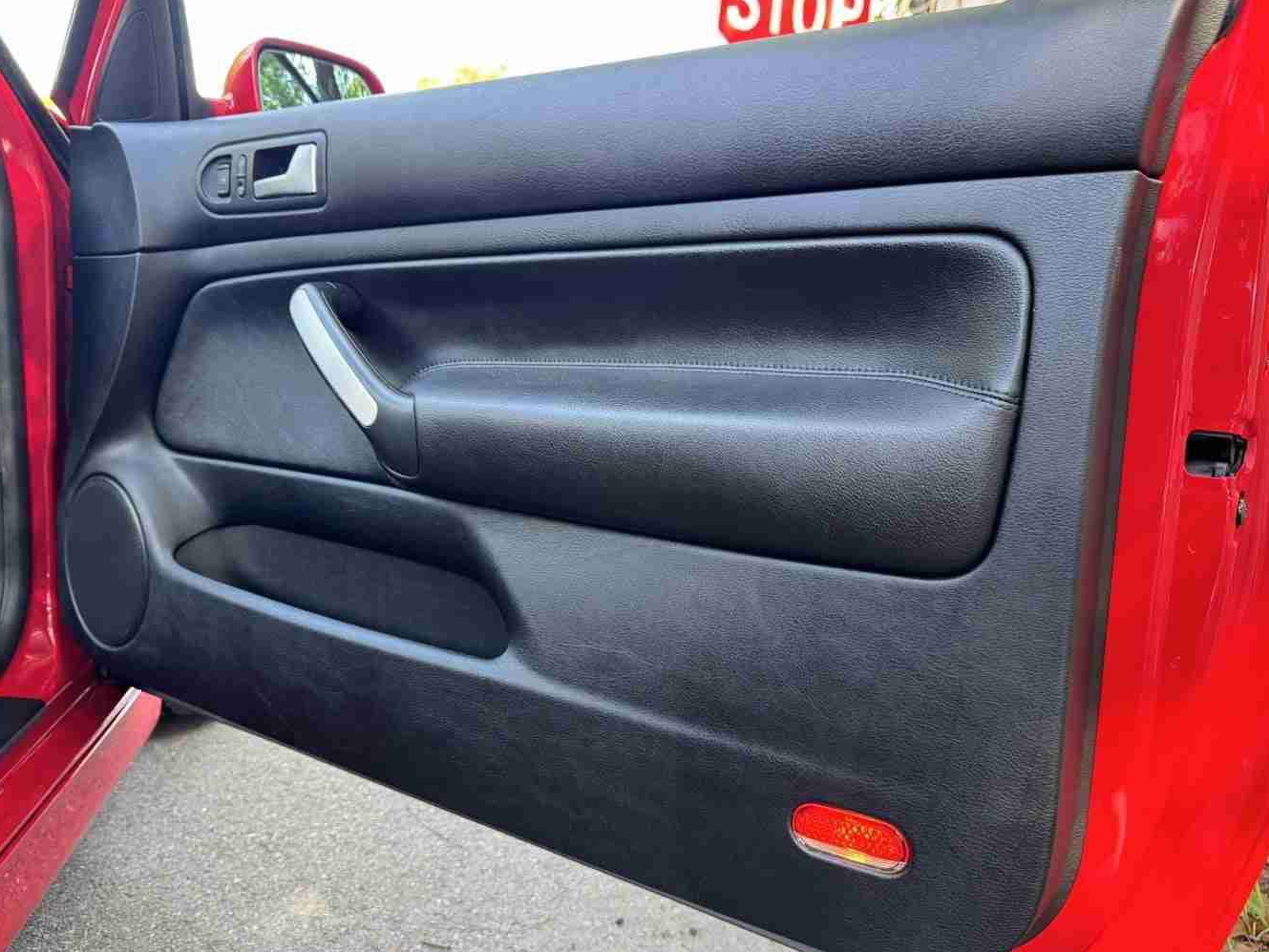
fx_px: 953
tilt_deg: -7.6
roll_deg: -3.1
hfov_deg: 67.3
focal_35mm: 26
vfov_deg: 53.0
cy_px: 453
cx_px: 661
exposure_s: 1/113
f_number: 1.78
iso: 200
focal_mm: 6.76
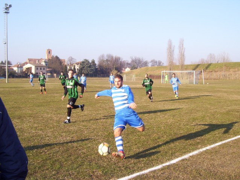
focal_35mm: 45
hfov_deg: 42.0
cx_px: 120
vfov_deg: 32.2
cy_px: 90
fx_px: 312
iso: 80
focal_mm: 7.6
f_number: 5.6
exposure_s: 1/250
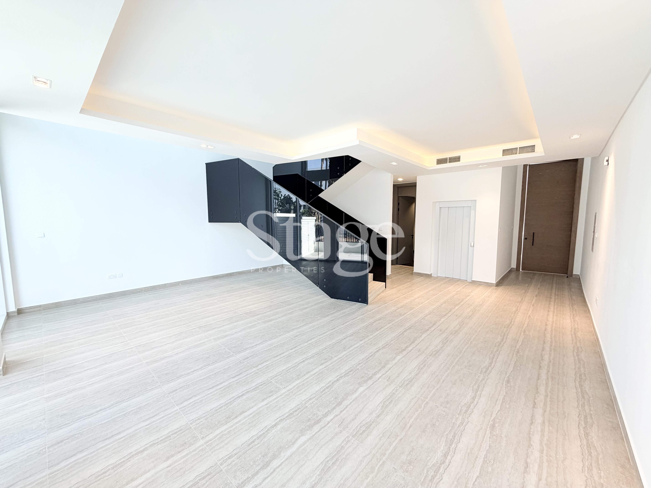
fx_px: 263
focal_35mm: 14
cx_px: 326
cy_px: 244
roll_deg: -0.3
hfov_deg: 102.1
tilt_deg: -5.5
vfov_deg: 85.7
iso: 100
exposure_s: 1/121
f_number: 2.2
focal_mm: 2.22
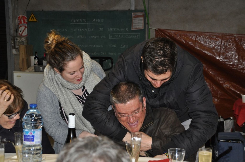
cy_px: 81
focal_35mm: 75
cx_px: 122
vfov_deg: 18.1
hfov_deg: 27.0
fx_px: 510
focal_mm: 50
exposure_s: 1/60
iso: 800
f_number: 4.8
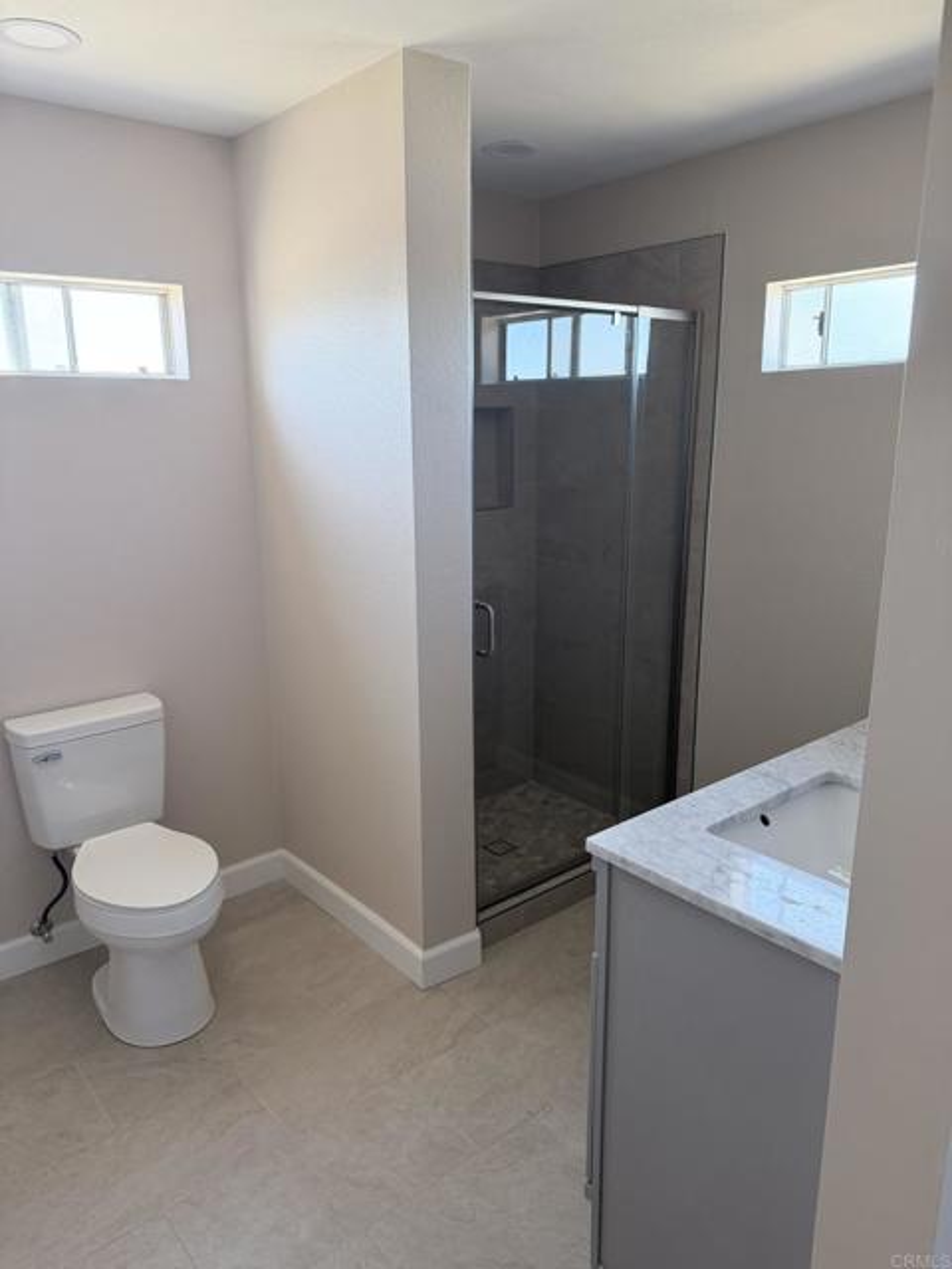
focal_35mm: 24
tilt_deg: -13.7
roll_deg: +0.3
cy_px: 634
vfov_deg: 71.6
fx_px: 880
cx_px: 476
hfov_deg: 56.8
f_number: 1.78
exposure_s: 1/113
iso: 200
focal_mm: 6.76
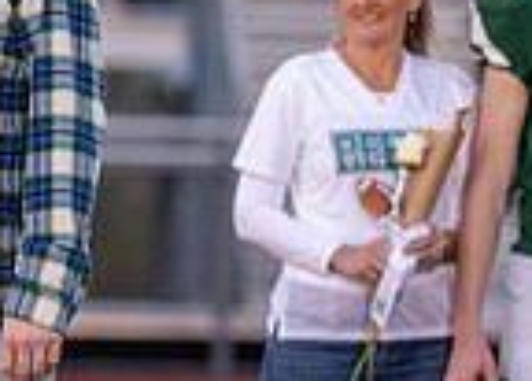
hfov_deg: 2.9
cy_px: 267
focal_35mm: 681
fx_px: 10294
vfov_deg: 2.1
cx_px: -385
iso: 500
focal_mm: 135
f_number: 2.2
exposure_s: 1/800
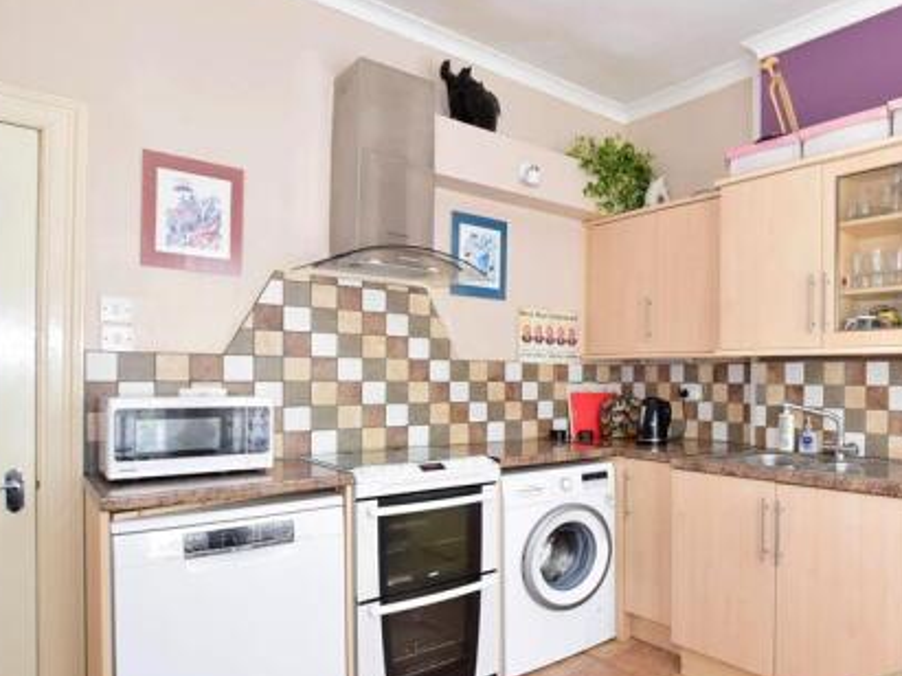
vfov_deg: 58.7
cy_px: 381
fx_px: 599
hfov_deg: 68.7
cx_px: 687
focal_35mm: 23
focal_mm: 10
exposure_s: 1/50
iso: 640
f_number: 6.3
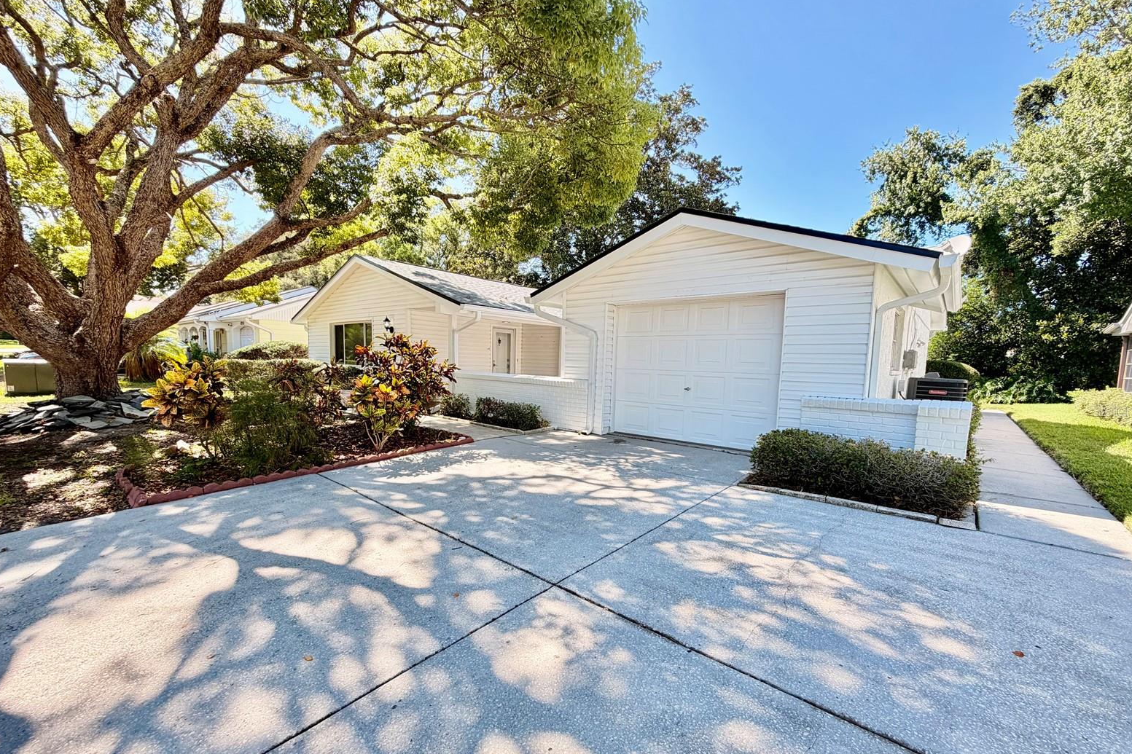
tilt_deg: -5.9
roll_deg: -0.1
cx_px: 578
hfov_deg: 100.4
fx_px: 472
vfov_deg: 77.1
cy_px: 410
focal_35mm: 15
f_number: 2.2
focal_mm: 2.22
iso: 50
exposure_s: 1/229
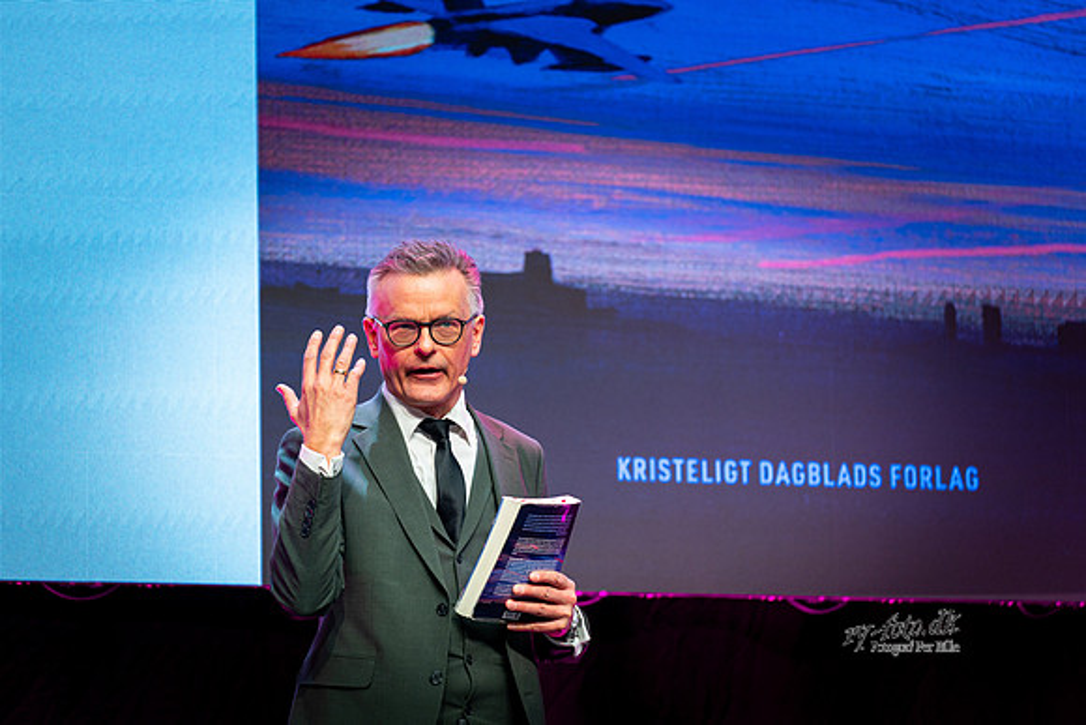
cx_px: 543
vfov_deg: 7.7
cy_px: 362
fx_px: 5371
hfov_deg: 11.5
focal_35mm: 178
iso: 640
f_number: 2.8
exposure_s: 1/160
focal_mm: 178
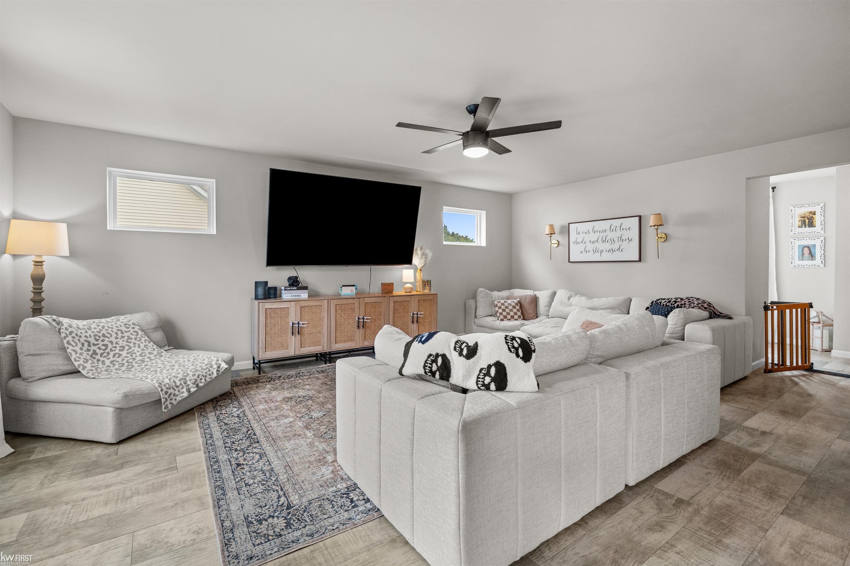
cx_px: 425
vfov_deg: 72.0
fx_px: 389
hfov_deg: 95.0
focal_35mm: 16
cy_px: 283
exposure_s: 1/125
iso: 2500
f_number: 4
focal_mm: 16.5
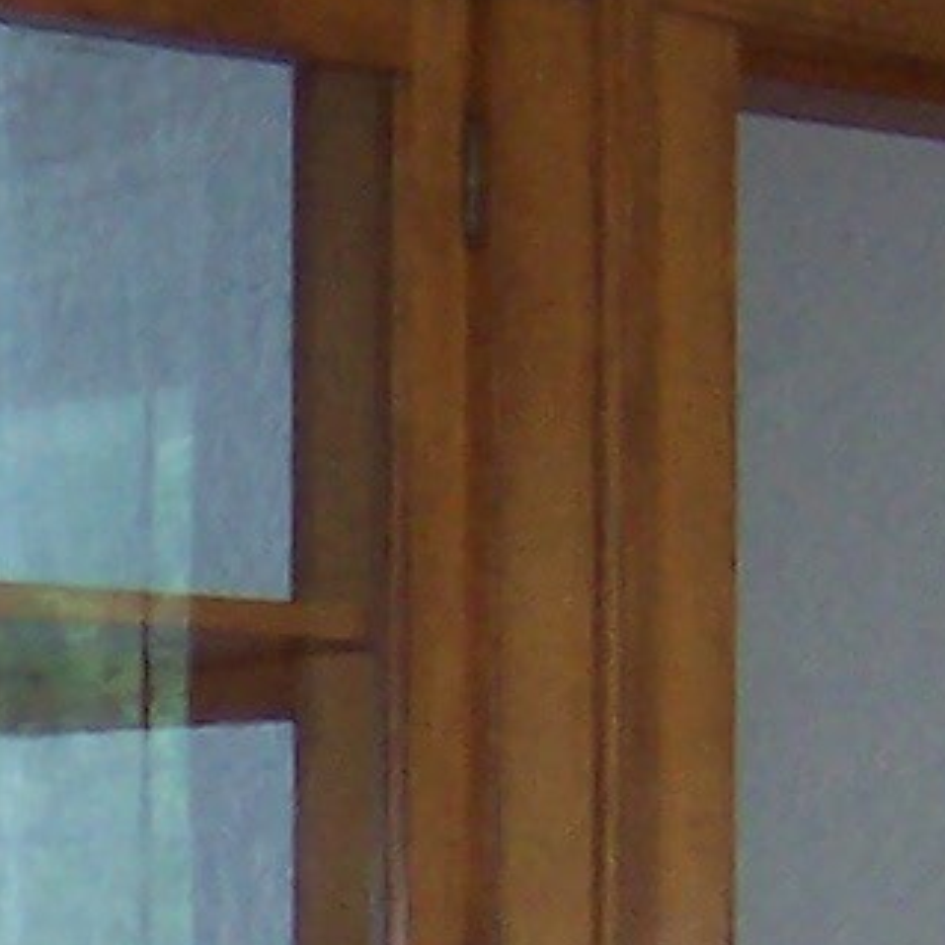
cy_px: 1653
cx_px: -148
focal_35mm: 203
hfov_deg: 8.5
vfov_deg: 8.3
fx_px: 6270
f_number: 2.4
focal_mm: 5.6
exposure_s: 1/60
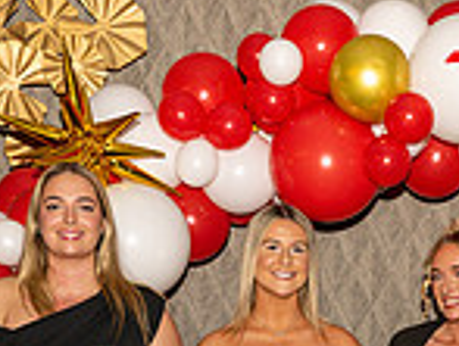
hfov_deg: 18.7
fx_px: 1382
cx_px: 375
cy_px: 578
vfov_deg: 13.2
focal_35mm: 104
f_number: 4
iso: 500
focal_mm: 27.5
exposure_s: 1/125
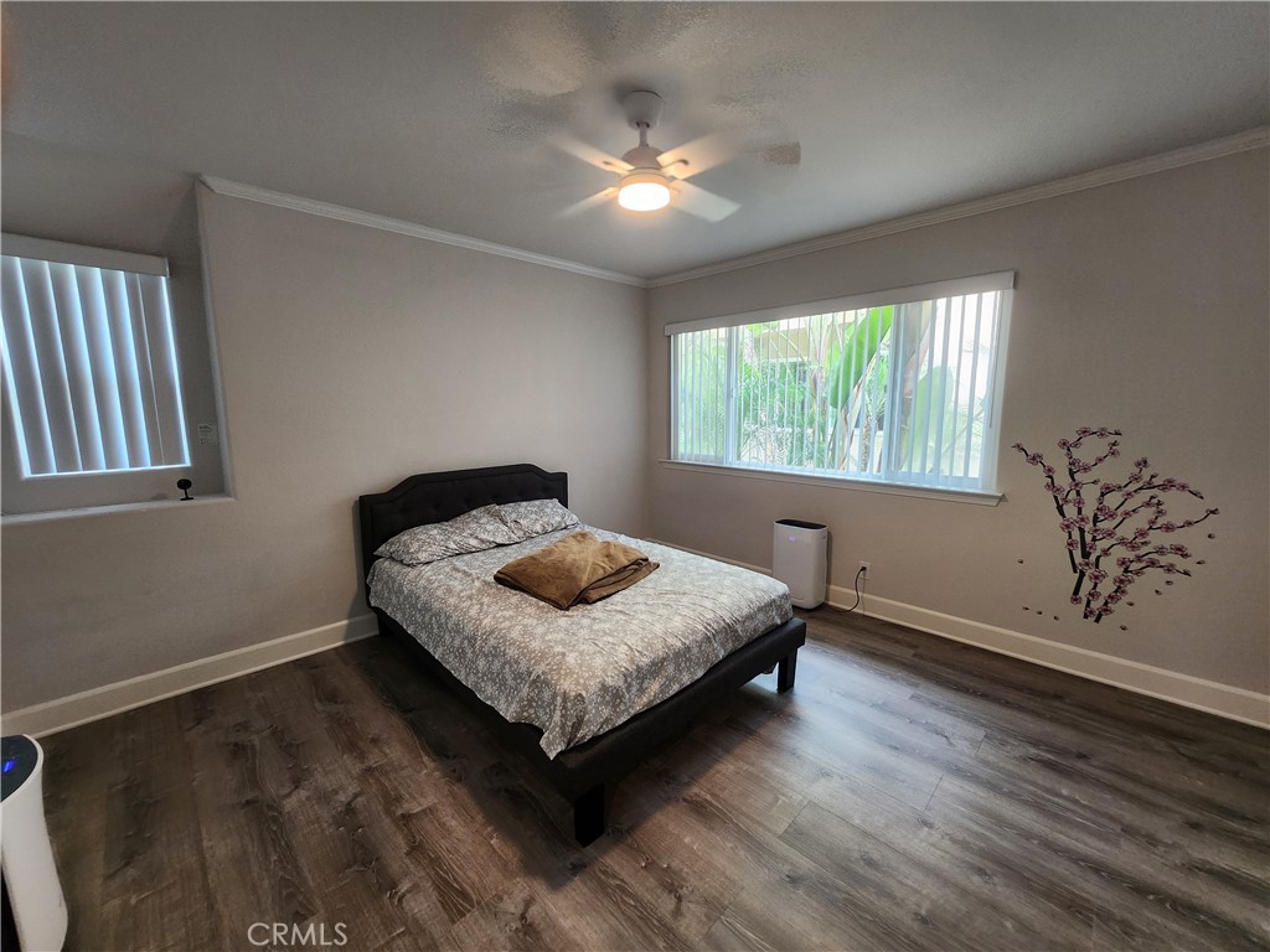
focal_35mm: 13
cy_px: 476
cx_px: 635
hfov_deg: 106.2
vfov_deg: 89.9
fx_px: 477
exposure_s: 1/52.1
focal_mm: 1.74
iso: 125
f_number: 2.2
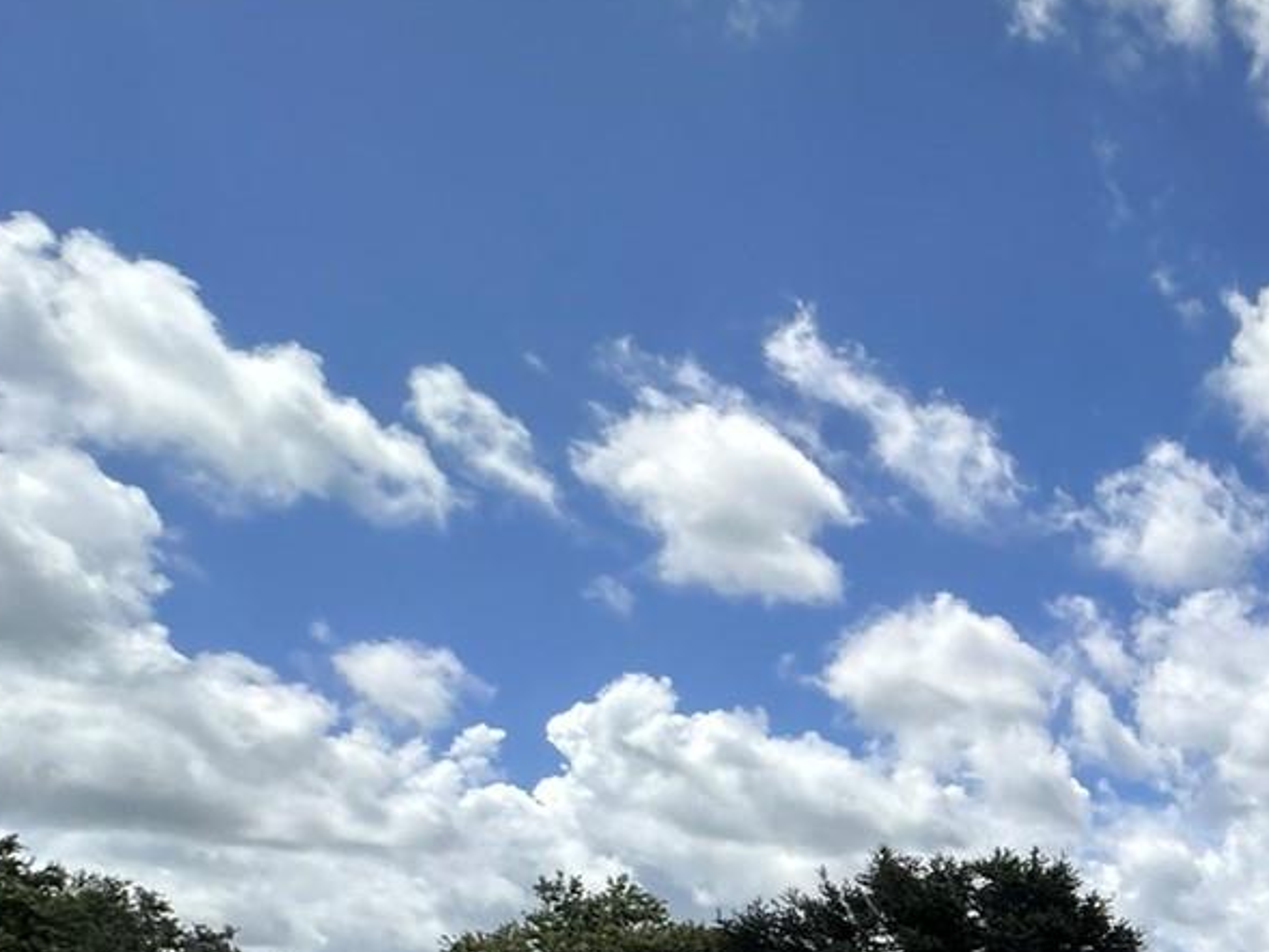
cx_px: 1622
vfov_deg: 33.2
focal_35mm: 38
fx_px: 1393
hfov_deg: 35.1
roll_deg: +0.7
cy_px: 1036
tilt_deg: +4.3
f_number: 2.2
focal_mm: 2.22
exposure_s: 1/3300
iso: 50
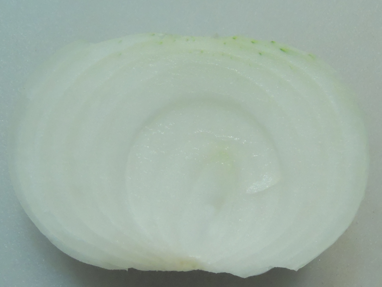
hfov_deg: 46.8
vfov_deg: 36.0
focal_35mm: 40
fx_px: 441
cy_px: 144
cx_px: 191
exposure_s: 1/40
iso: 3200
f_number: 7.4
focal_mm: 7.1
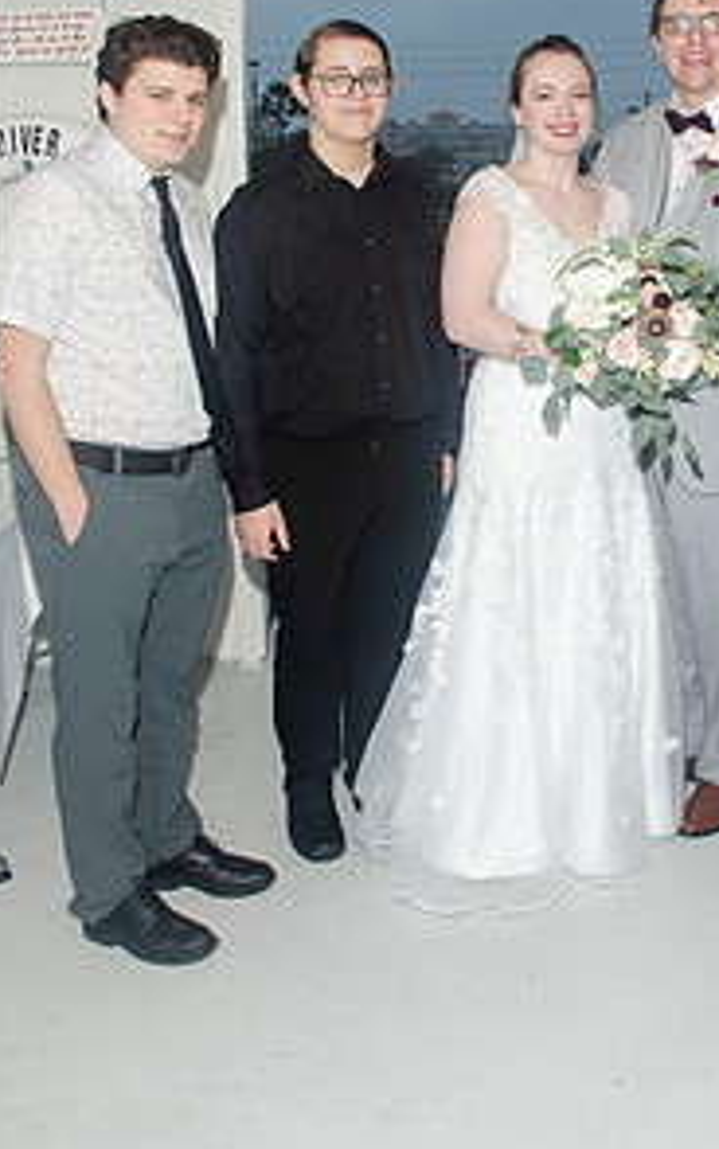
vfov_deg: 46.7
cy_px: 414
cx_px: 535
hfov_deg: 30.1
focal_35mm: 42
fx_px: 1316
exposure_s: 1/60
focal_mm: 18
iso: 400
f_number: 5.6
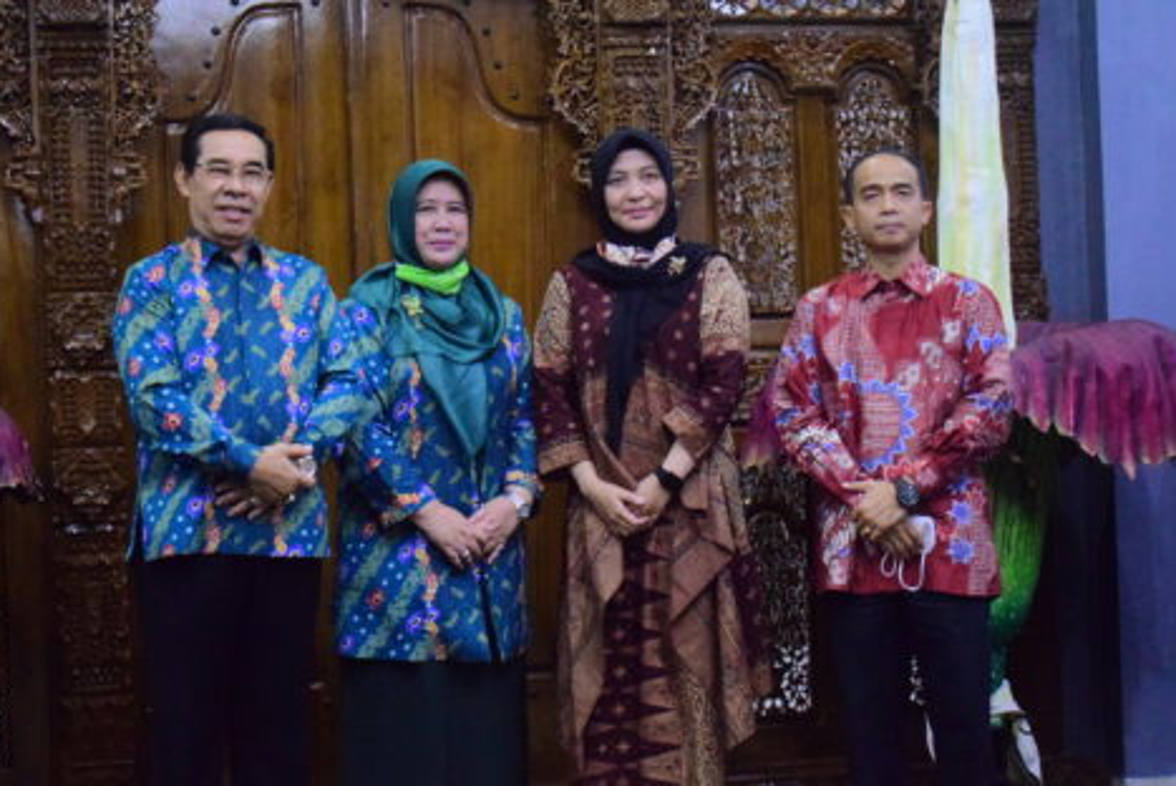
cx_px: 546
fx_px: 2648
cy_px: 404
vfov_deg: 16.9
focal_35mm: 81
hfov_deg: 25.0
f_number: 5
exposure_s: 1/60
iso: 8000
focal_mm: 42
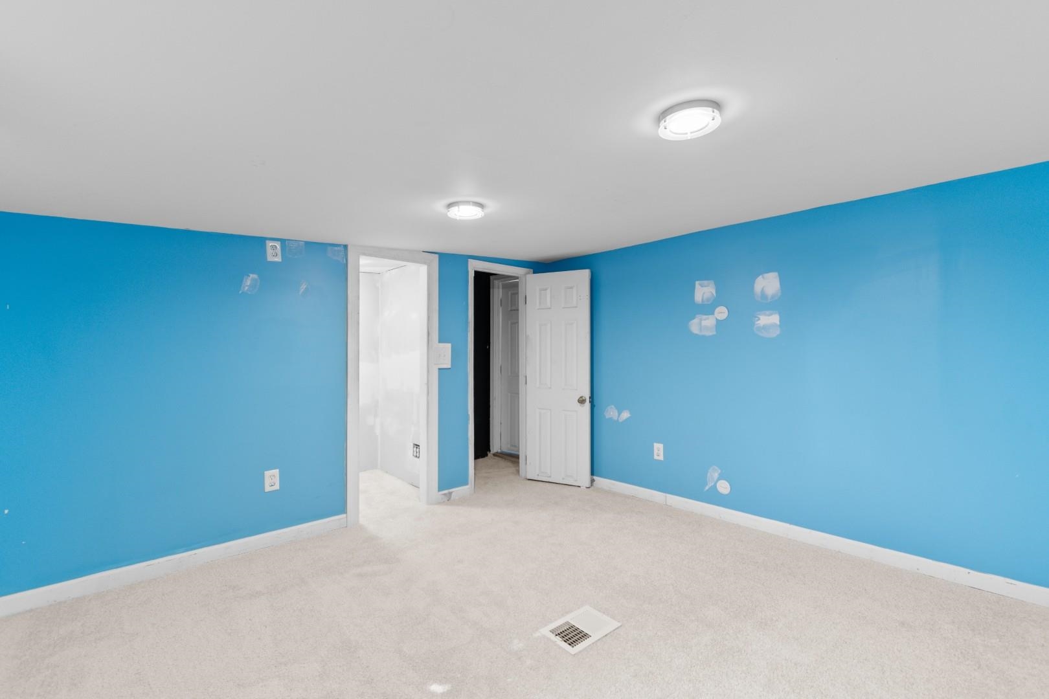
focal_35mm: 15
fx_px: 437
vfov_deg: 77.3
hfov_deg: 100.4
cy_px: 350
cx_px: 524
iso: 100
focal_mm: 10
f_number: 4.5
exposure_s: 1/2
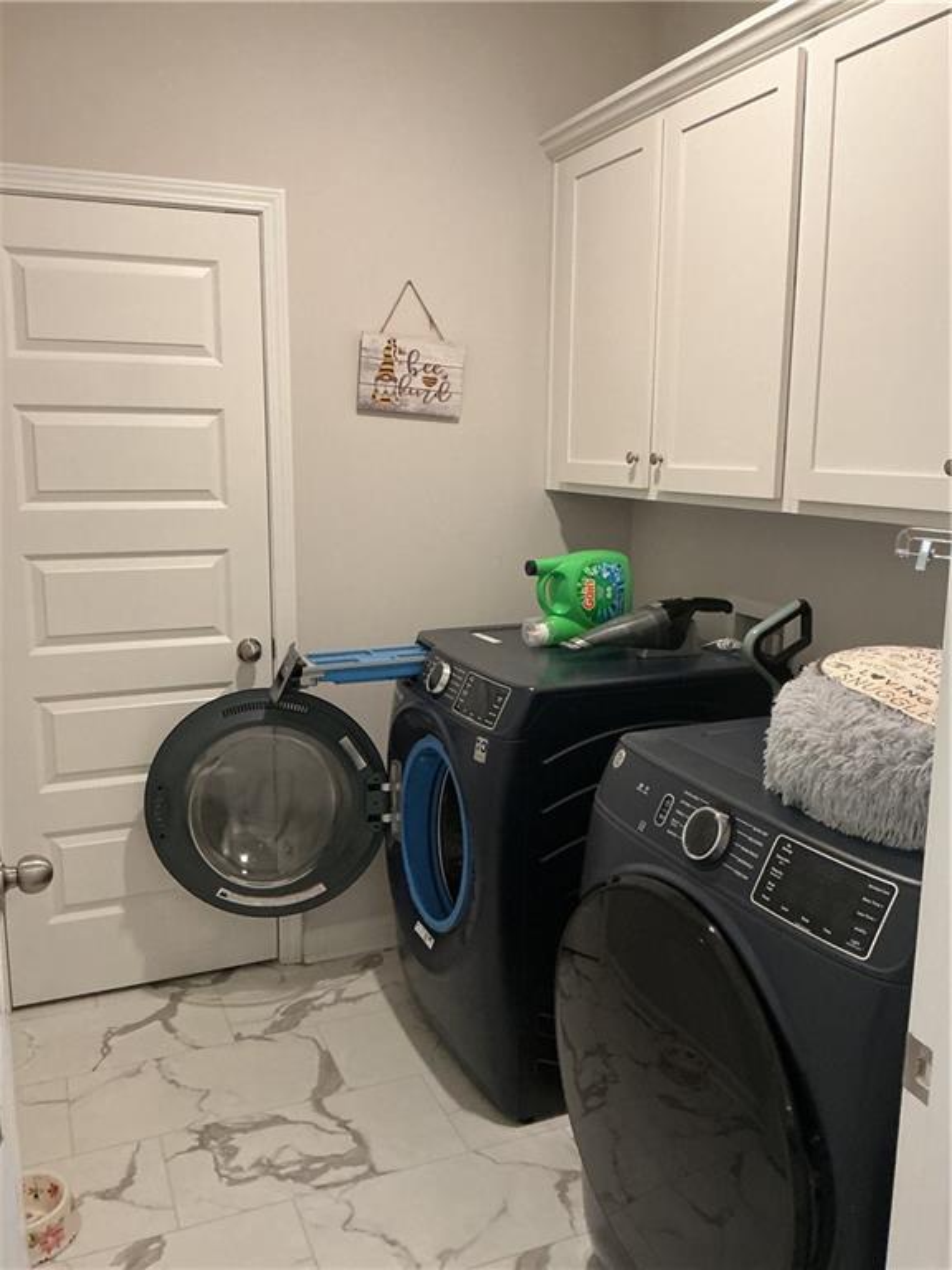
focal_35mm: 29
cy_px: 635
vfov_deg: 61.7
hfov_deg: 48.2
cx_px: 476
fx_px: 1063
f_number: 1.8
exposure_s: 1/60
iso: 200
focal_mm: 3
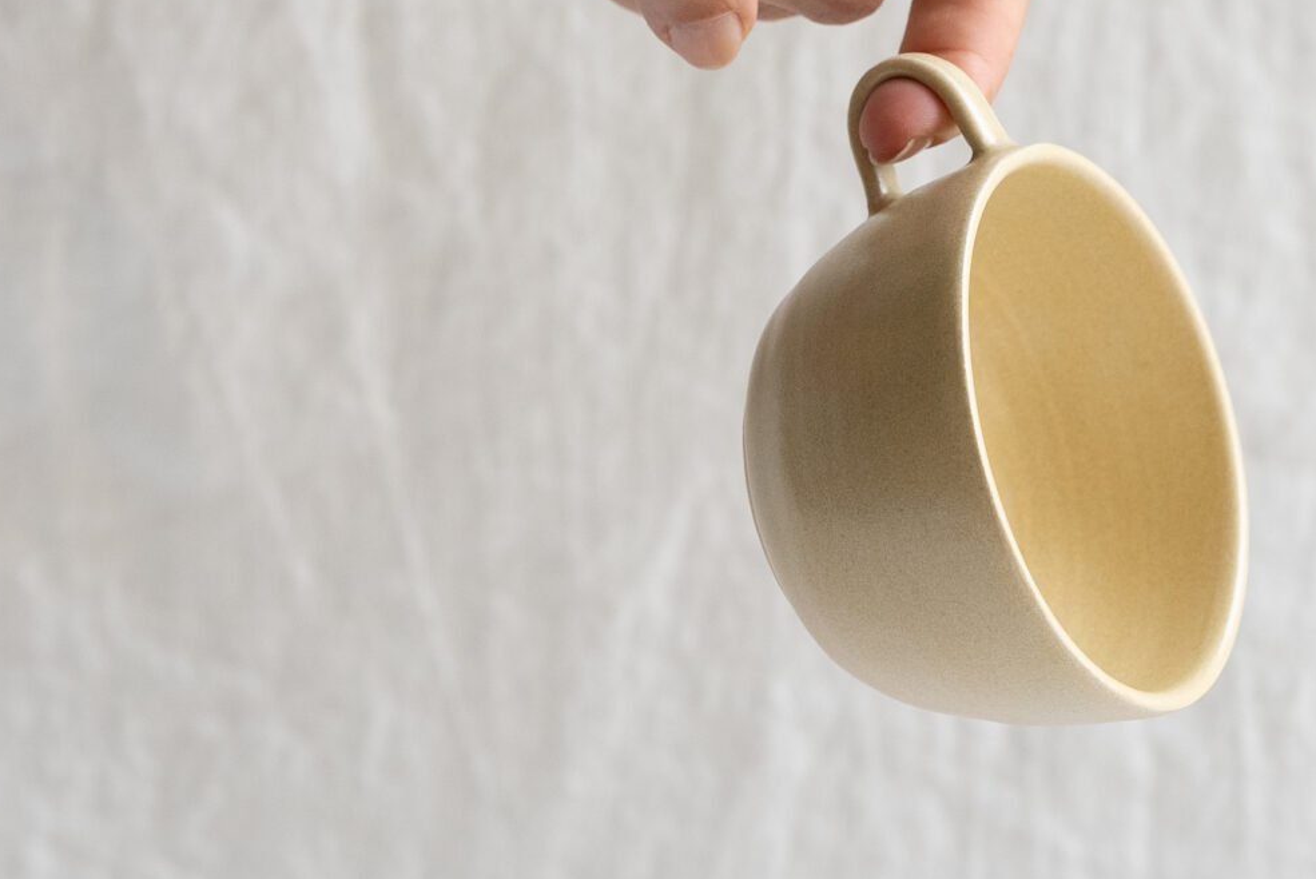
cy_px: 273
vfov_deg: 6.2
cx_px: 859
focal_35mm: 221
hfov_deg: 9.3
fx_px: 8083
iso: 640
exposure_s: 1/400
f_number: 4.5
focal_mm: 85
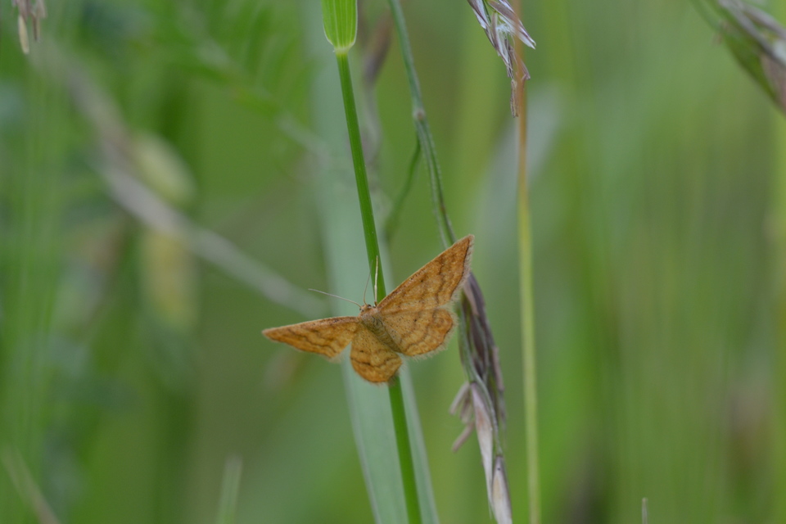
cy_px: 262
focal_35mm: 278
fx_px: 6058
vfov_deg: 5.0
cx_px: 393
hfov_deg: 7.4
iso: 400
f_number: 6.3
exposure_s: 1/125
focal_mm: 185
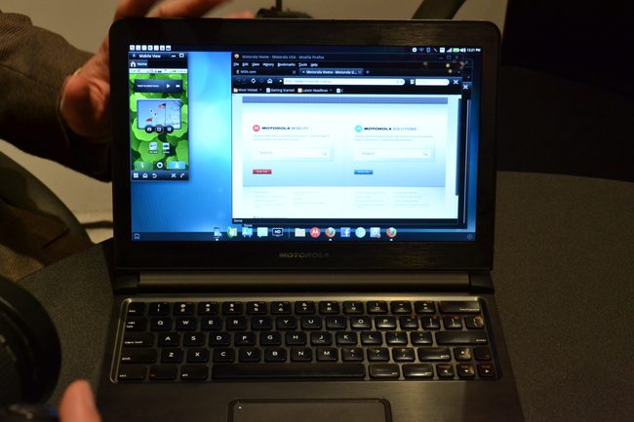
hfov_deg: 31.9
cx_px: 317
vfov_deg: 21.6
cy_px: 211
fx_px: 1109
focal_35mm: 63
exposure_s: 1/20
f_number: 11
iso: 1600
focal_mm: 42
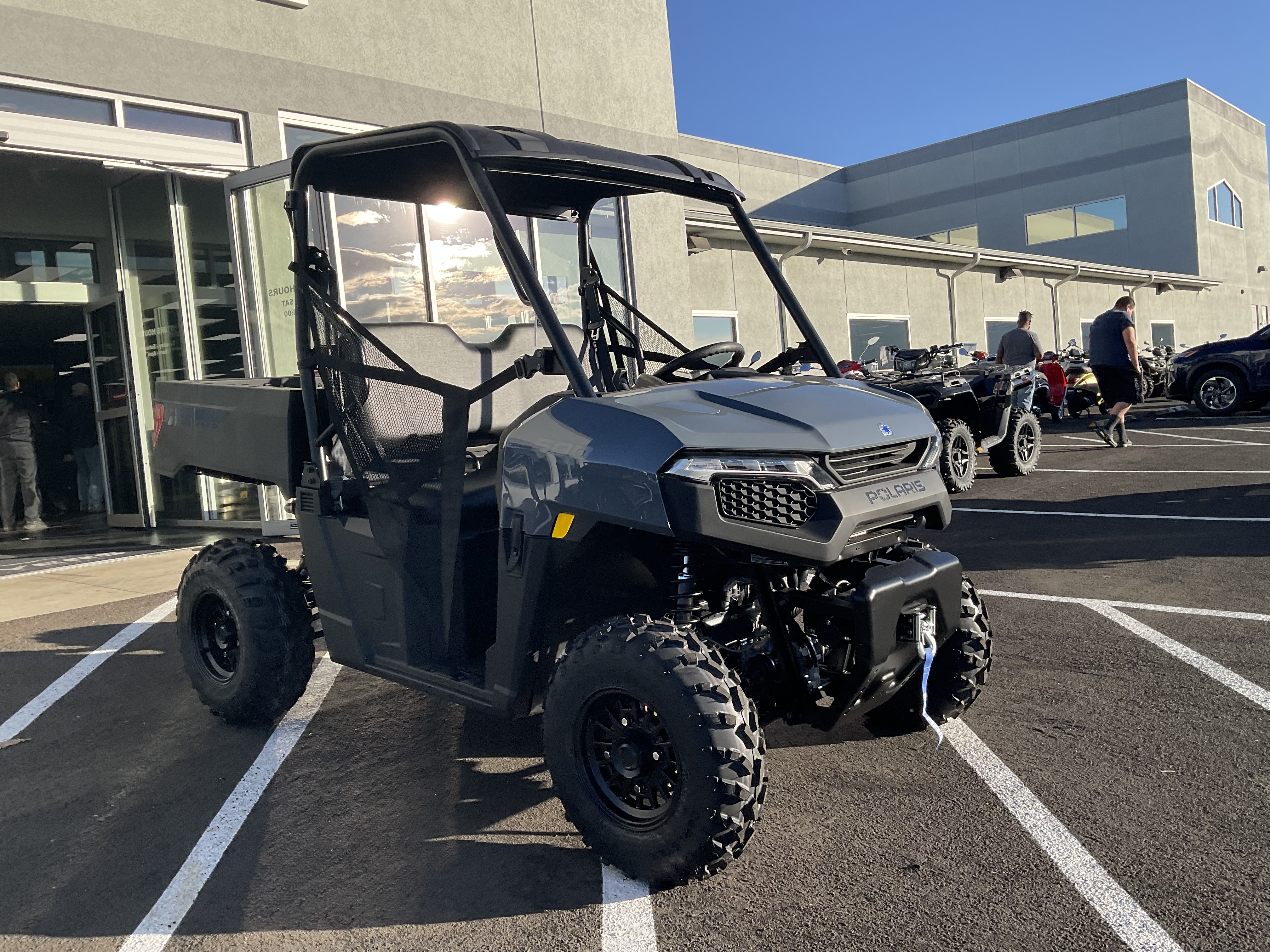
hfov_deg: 61.7
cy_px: 476
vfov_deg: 48.2
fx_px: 1064
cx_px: 635
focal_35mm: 29
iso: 16
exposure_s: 1/1055
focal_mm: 3
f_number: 1.8
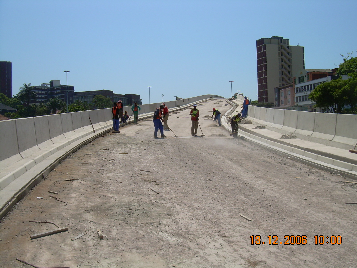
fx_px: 392
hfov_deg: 49.0
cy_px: 134
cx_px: 178
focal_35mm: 38
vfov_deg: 37.7
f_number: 4.6
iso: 50
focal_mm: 6.3
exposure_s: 1/841
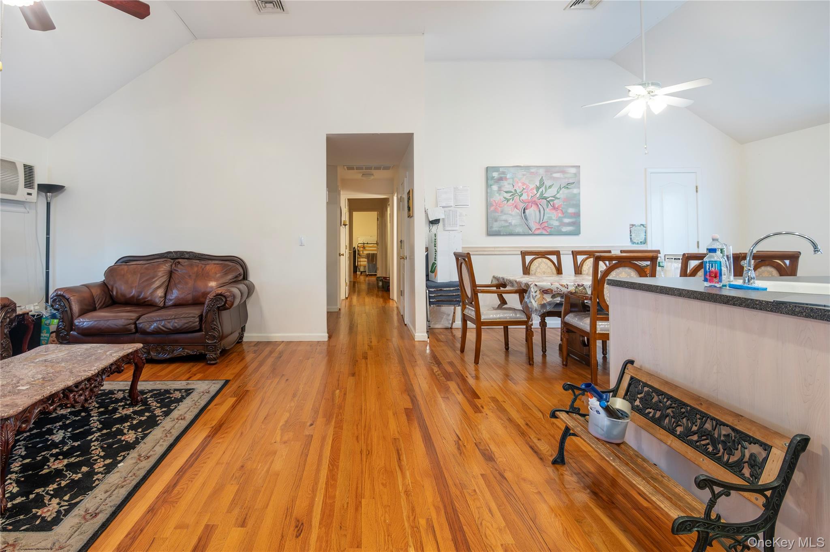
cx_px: 415
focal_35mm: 16
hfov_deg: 96.8
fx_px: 369
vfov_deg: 73.7
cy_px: 276
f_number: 5.6
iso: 3200
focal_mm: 16
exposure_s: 1/80
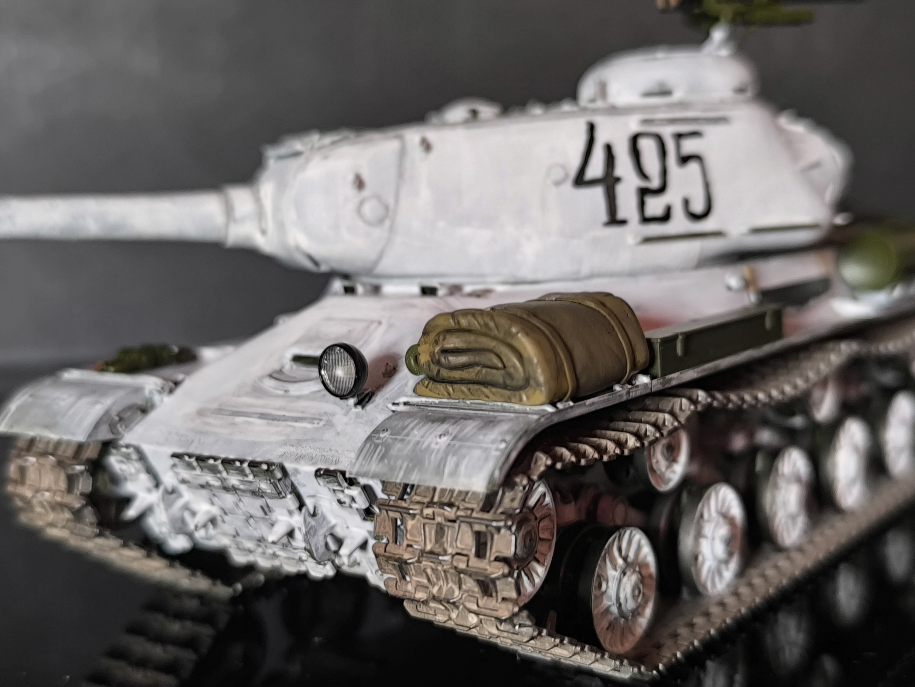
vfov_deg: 32.9
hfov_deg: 42.9
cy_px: 344
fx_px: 1163
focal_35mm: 44
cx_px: 458
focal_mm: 6.14
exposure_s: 1/25
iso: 1250
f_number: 1.65
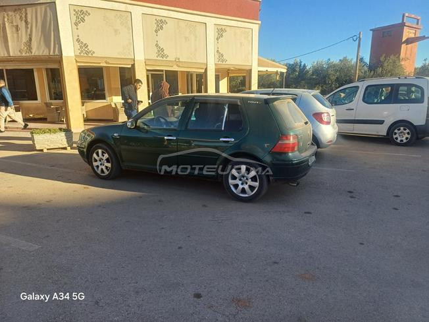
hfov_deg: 69.4
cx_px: 214
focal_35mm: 25
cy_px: 161
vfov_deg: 54.9
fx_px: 310
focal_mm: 4.65
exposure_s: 1/498
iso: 50
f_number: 1.8
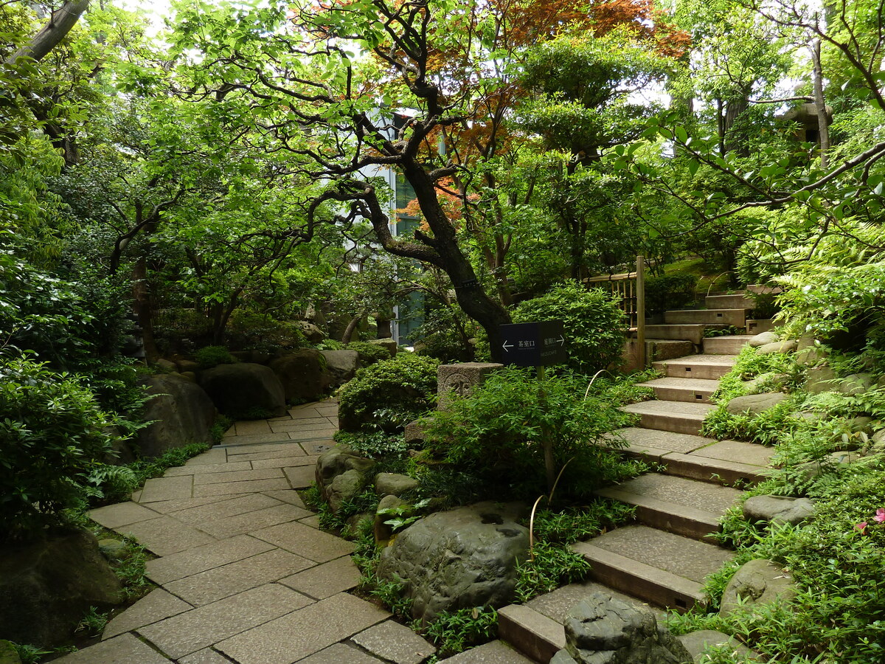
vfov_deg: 54.9
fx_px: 639
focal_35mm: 25
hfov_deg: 69.4
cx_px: 442
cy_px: 332
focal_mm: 4.1
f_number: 3.3
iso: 80
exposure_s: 1/50
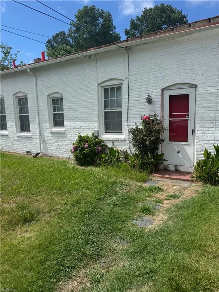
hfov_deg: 56.8
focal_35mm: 24
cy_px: 146
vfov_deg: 71.6
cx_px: 110
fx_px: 202
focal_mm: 6.76
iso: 80
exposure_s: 1/5348
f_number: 1.78
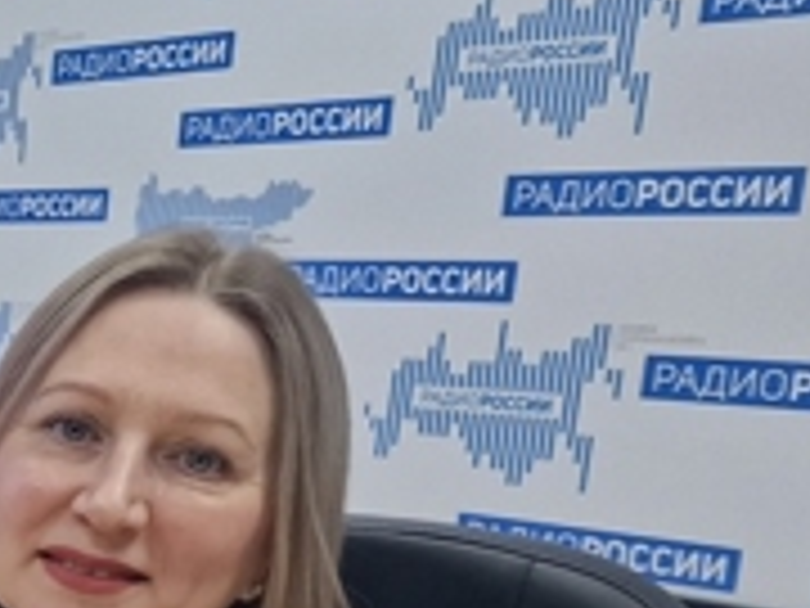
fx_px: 1989
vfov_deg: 16.7
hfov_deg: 18.6
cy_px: 712
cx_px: -592
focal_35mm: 85
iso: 125
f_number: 1.8
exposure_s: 1/60
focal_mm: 6.4
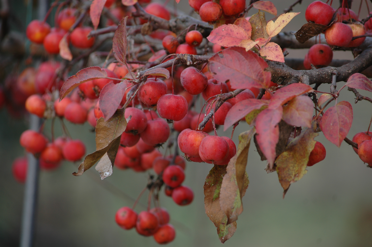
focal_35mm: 278
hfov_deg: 7.4
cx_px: 186
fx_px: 2865
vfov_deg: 4.9
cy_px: 124
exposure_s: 1/80
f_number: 5.6
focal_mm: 185
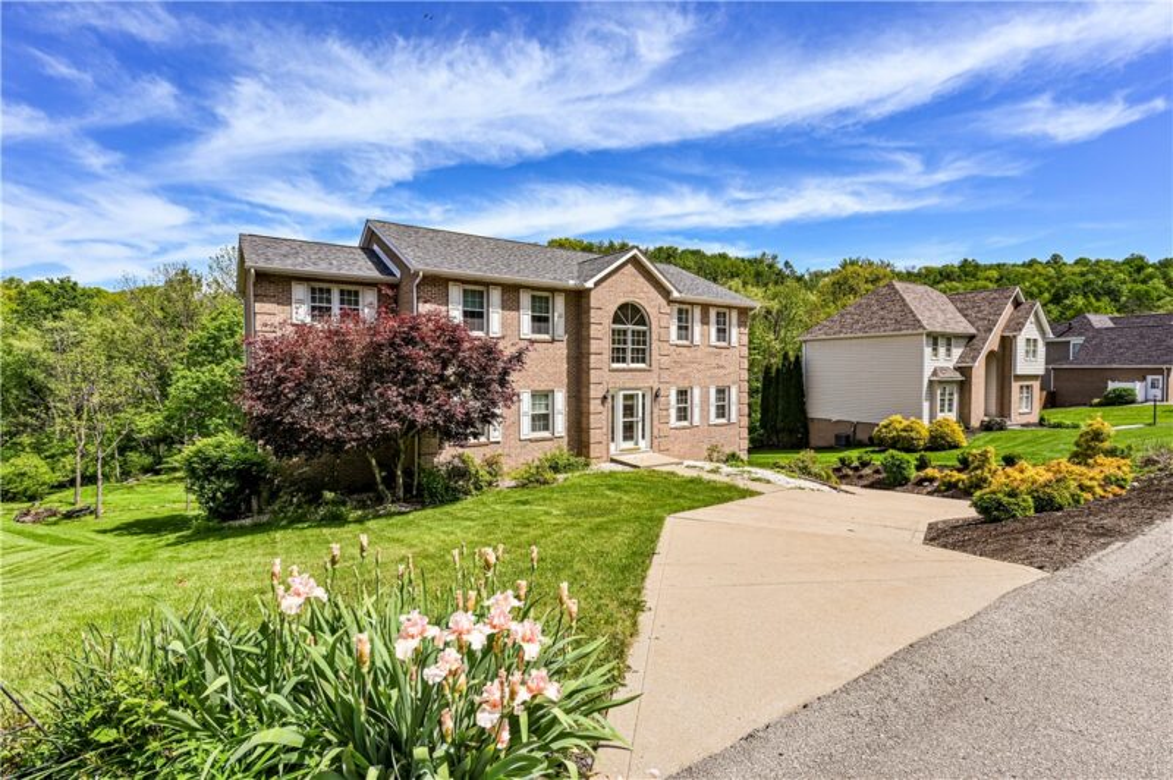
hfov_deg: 95.0
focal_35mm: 16
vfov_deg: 72.0
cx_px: 586
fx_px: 537
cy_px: 390
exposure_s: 1/200
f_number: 8
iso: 100
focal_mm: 16.5
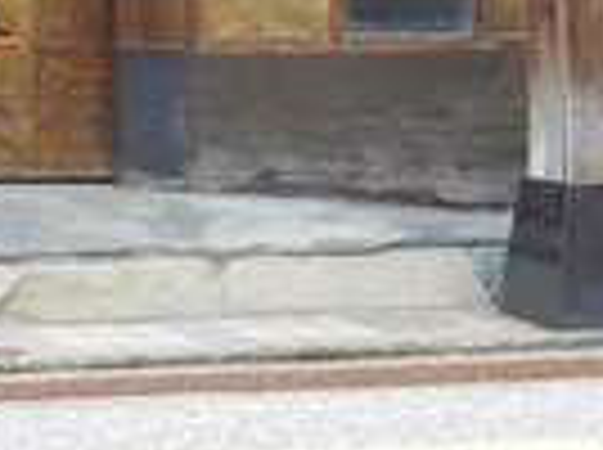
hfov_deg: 6.2
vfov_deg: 4.6
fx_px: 5460
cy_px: -560
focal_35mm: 314
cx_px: -400
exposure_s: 1/80
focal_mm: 10.8
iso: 320
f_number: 3.5
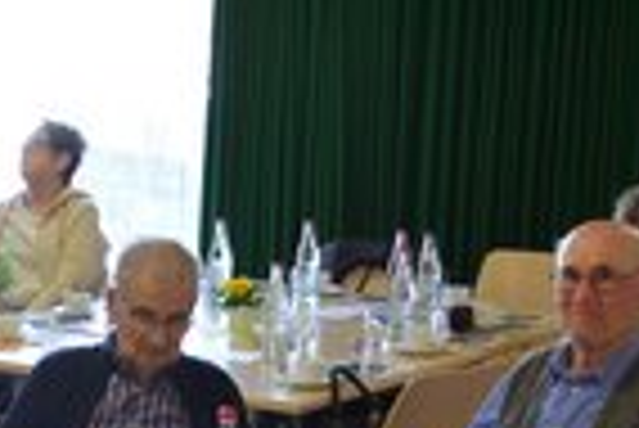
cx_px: -11
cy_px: 613
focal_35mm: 107
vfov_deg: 12.3
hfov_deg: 18.5
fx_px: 1901
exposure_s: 1/60
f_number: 4
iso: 500
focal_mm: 22
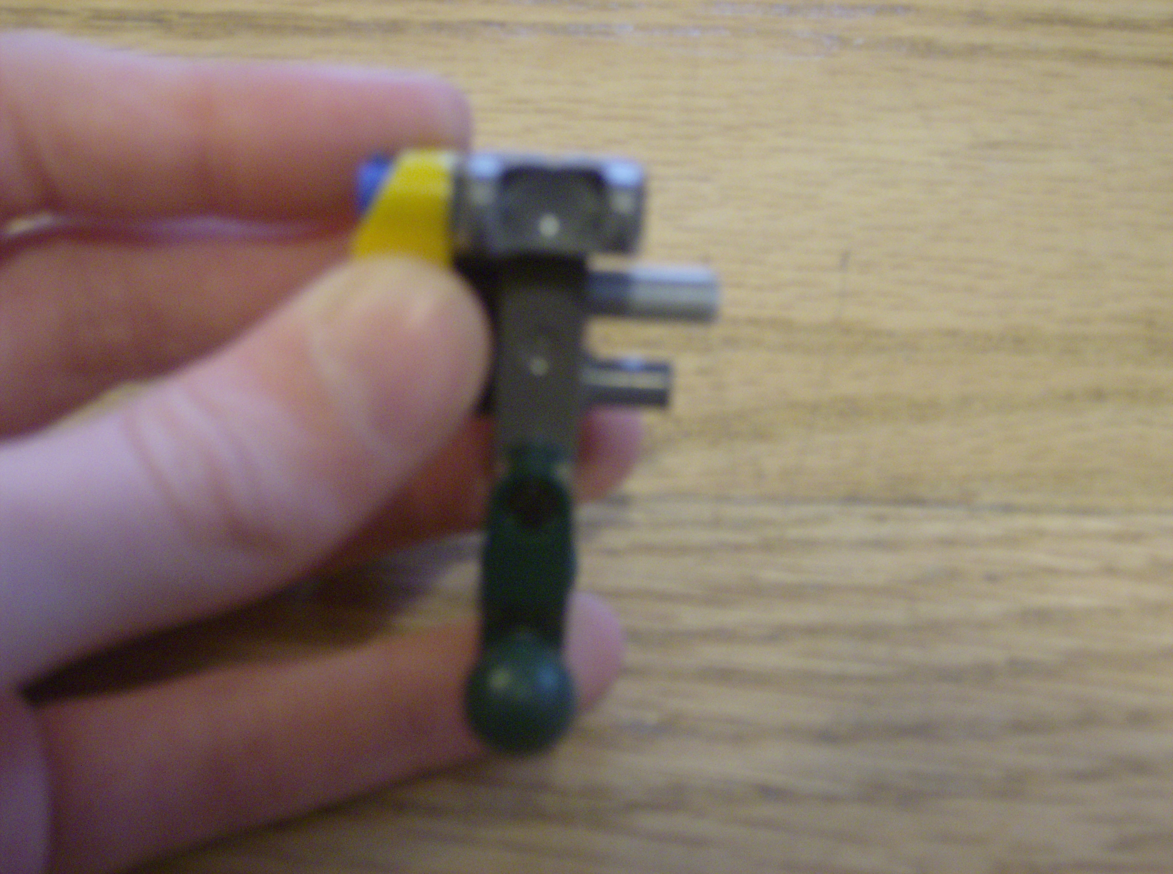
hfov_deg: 34.4
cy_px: 437
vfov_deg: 26.0
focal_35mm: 56
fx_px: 1893
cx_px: 586
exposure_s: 1/6.73
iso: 200
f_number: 3.4
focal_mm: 9.3
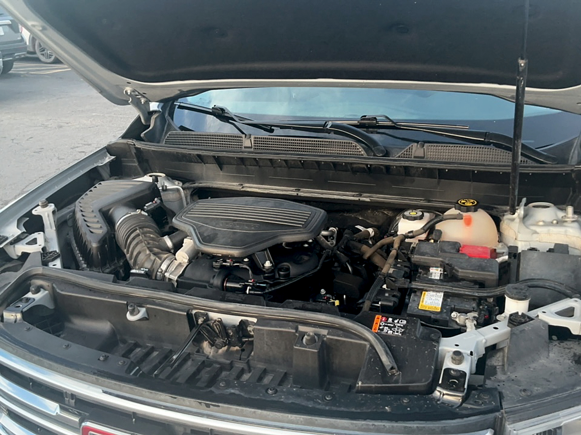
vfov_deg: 46.8
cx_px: 290
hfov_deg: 60.0
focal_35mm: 30
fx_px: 504
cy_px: 218
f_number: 1.8
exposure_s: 1/60
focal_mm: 3
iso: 40
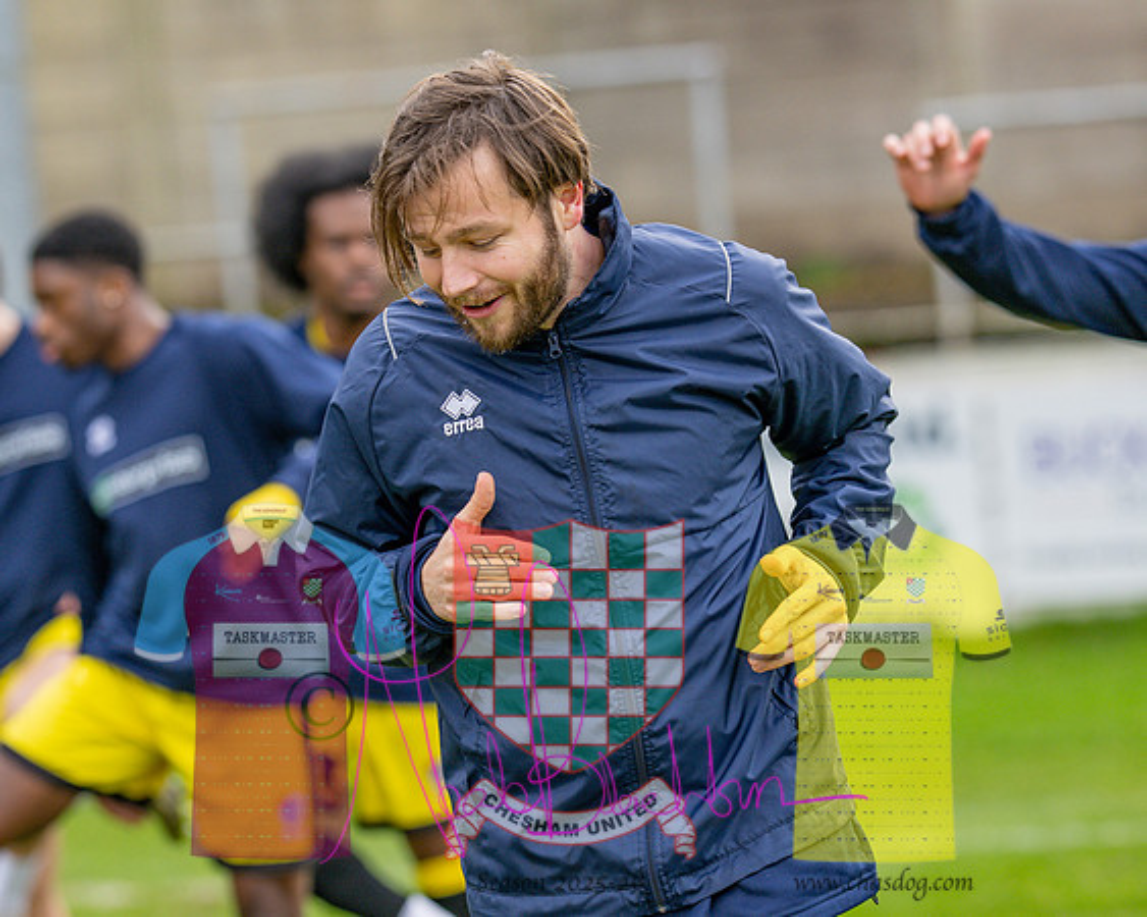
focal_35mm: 240
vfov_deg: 6.4
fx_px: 8149
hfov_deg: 8.1
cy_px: 724
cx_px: 546
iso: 200
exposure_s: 1/1600
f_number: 2.8
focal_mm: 135
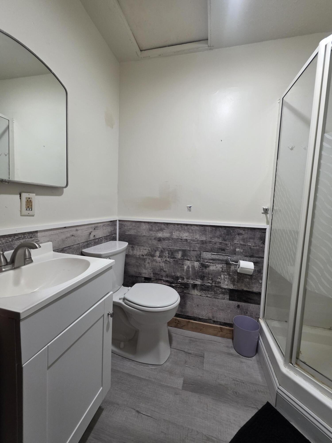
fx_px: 166
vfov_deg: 106.2
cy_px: 222
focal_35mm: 13
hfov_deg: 89.9
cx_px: 166
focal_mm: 2.2
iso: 250
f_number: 1.9
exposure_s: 1/120
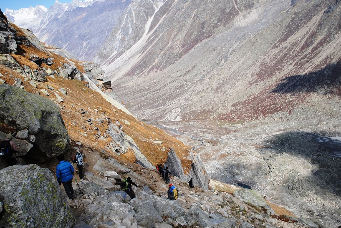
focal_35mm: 32
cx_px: 148
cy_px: 114
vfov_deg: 41.2
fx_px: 303
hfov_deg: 58.4
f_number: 4
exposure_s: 1/1000
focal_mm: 18
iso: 100
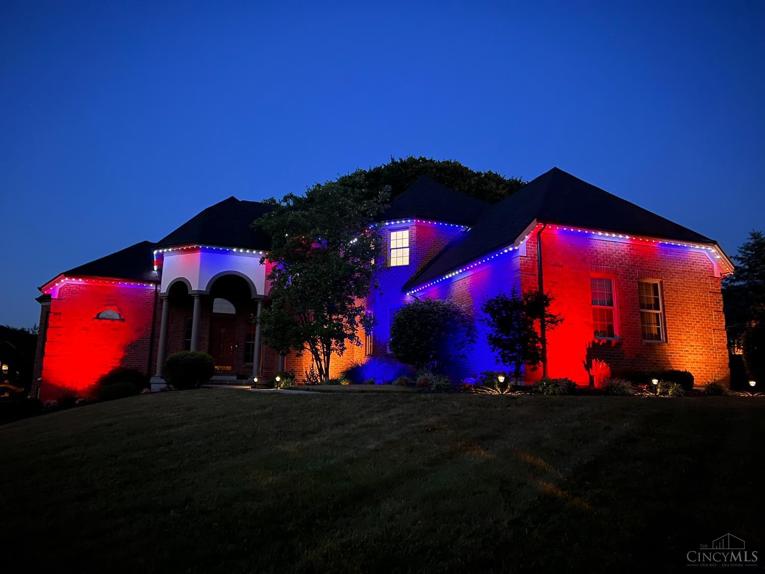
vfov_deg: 53.1
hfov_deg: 67.3
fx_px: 575
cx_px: 382
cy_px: 287
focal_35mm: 26
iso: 1600
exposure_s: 1/9
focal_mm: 5.7
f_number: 1.5
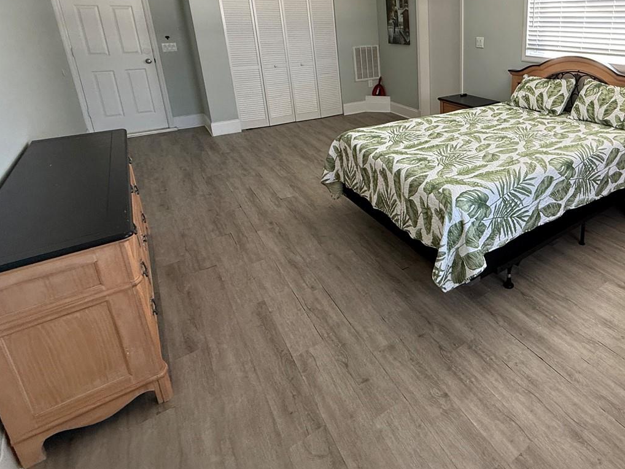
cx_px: 459
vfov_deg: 58.7
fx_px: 397
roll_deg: -0.1
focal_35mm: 22
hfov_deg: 71.8
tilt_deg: -17.7
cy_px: 133
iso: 160
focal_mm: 2.22
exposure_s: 1/99
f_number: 2.2
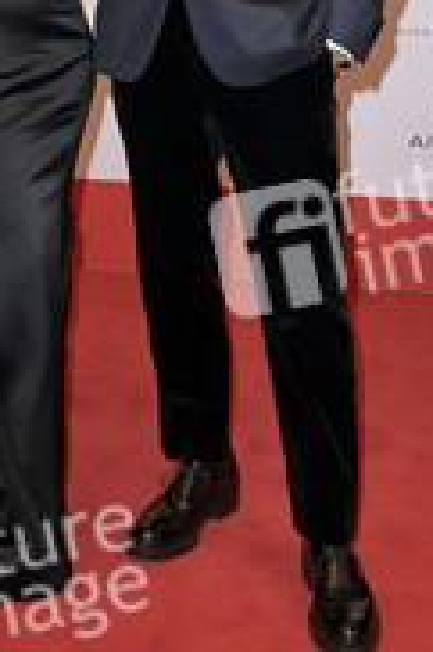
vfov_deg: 22.5
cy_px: 54
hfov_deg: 15.4
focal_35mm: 88
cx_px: 68
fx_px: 1591
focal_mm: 40
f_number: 6.3
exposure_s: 1/250
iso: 400
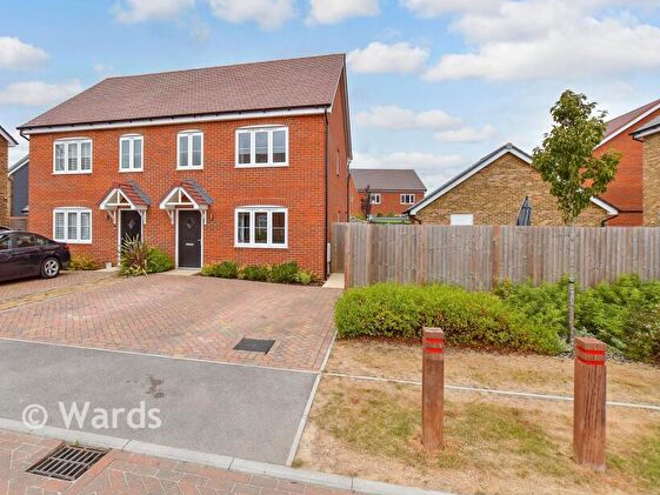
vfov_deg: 71.5
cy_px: 228
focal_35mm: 18
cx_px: 289
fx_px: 343
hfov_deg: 87.3
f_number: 4
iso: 400
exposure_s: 1/4000
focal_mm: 10
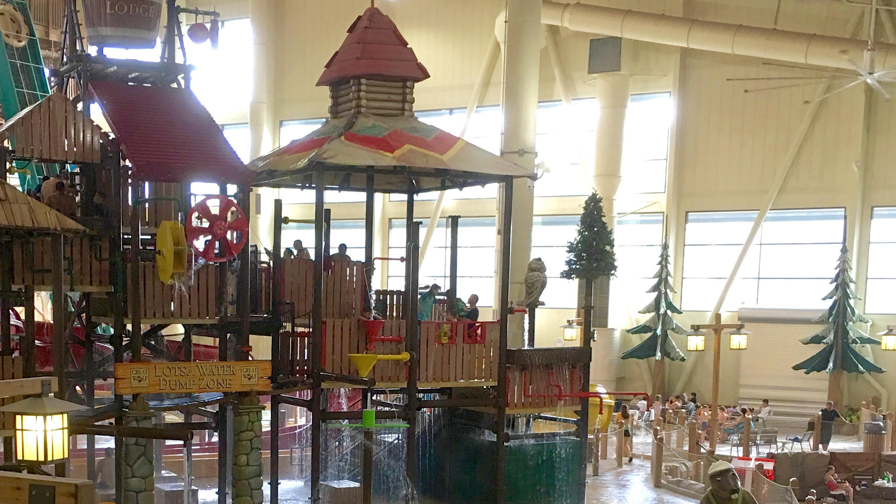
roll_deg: -0.9
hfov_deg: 38.2
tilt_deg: -7.0
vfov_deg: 21.7
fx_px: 1283
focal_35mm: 54
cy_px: 467
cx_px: 322
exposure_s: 1/30
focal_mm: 4.15
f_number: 2.2
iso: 40
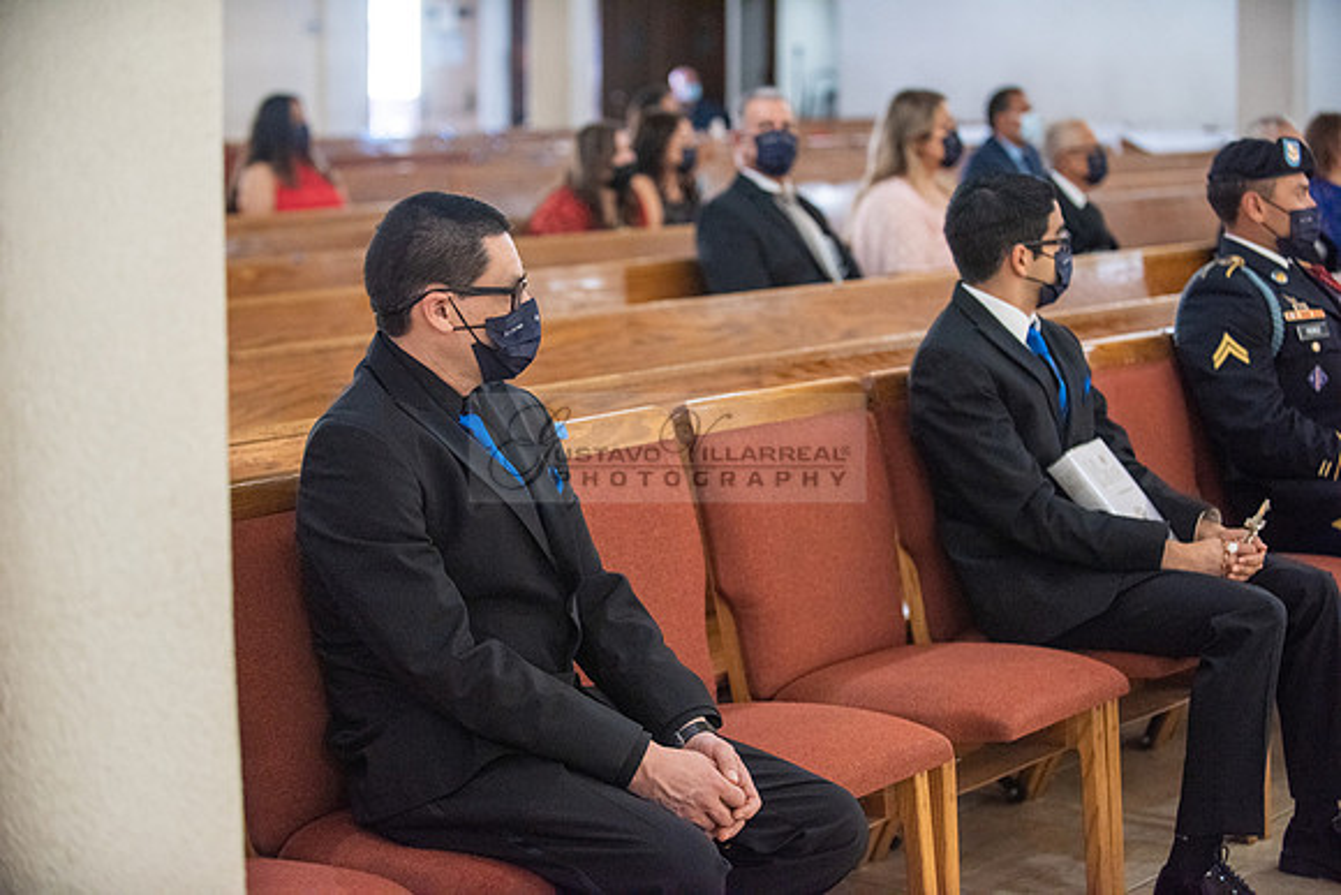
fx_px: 2608
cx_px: 670
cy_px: 448
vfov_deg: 19.5
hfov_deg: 28.8
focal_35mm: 70
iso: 2000
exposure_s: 1/200
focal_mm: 70
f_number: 2.8
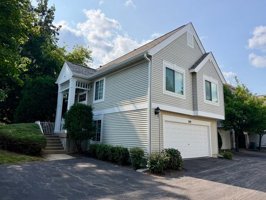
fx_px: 184
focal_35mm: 24
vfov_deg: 56.8
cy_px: 100
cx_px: 133
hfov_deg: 71.6
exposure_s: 1/4975
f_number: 1.78
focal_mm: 6.76
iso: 100
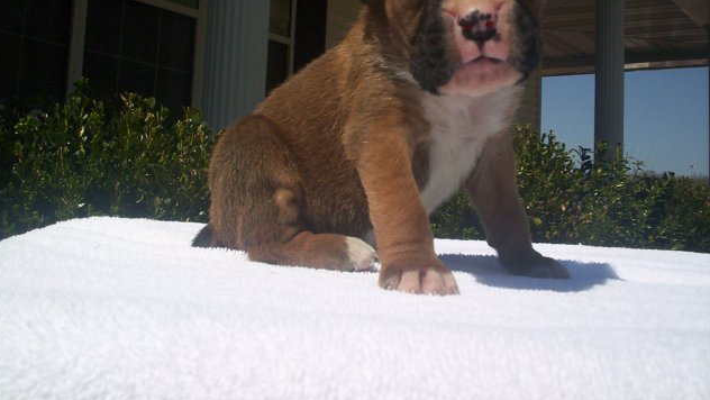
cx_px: 352
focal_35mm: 42
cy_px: 153
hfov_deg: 48.3
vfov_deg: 28.3
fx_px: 791
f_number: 4.5
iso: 100
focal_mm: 4.99
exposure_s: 1/2000
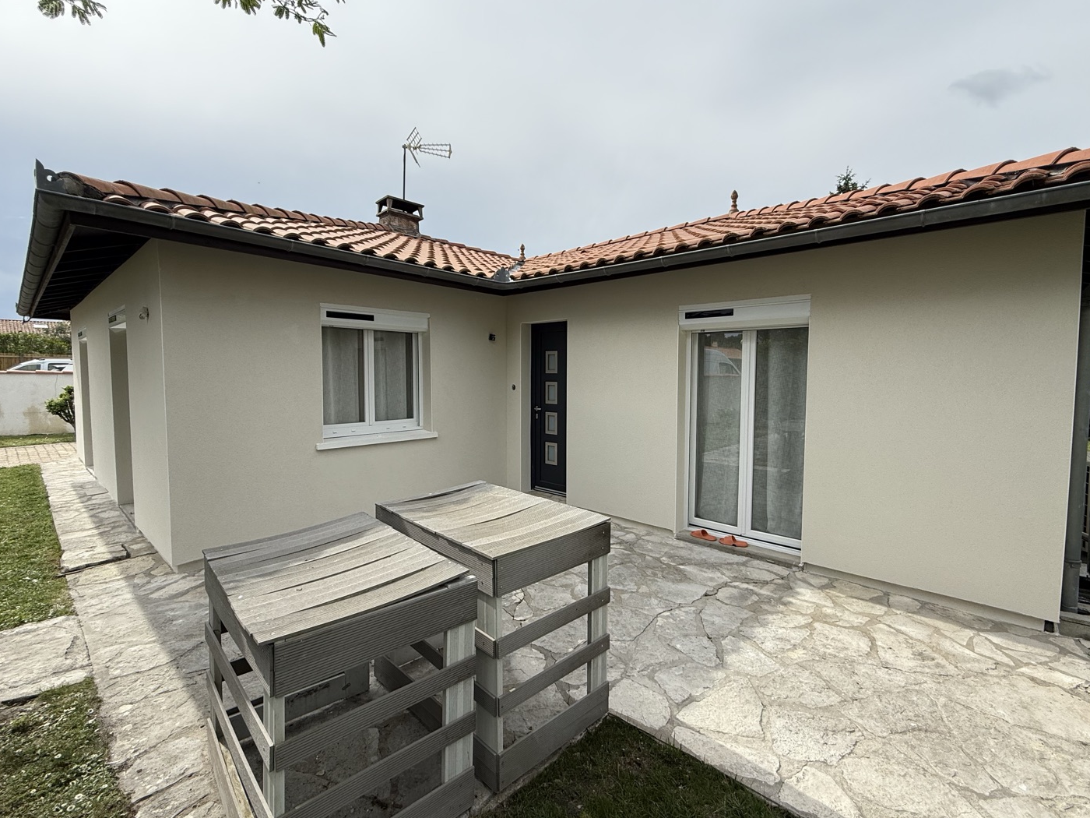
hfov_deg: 94.4
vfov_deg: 78.1
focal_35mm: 16
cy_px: 402
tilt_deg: -2.7
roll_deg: -0.4
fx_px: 504
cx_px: 575
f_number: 2.2
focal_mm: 2.22
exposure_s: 1/1105
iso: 50
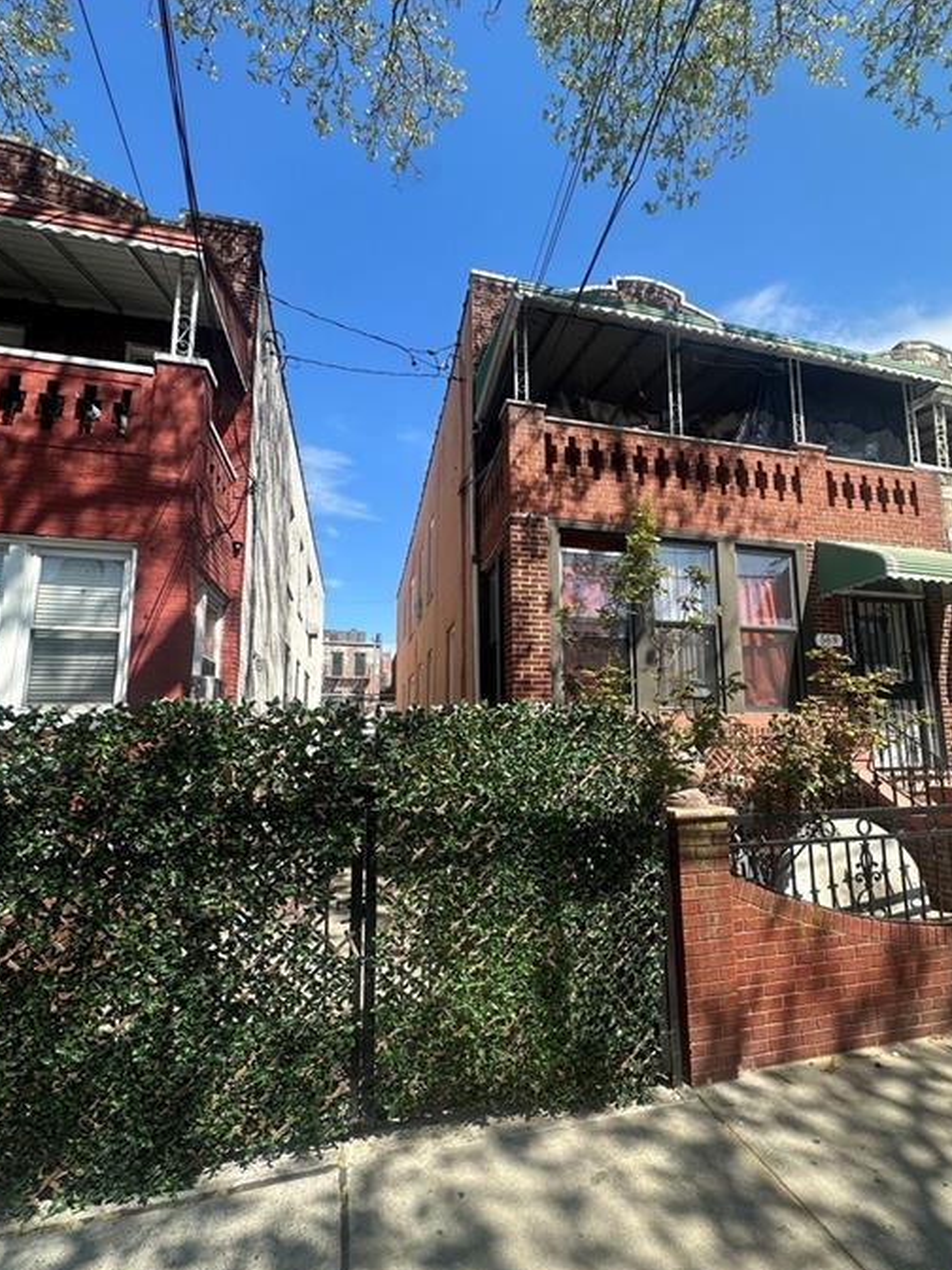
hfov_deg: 77.9
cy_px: 663
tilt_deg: +9.0
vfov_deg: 94.4
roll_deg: +0.1
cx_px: 518
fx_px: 587
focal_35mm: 16
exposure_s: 1/836
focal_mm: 2.22
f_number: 2.2
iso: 40
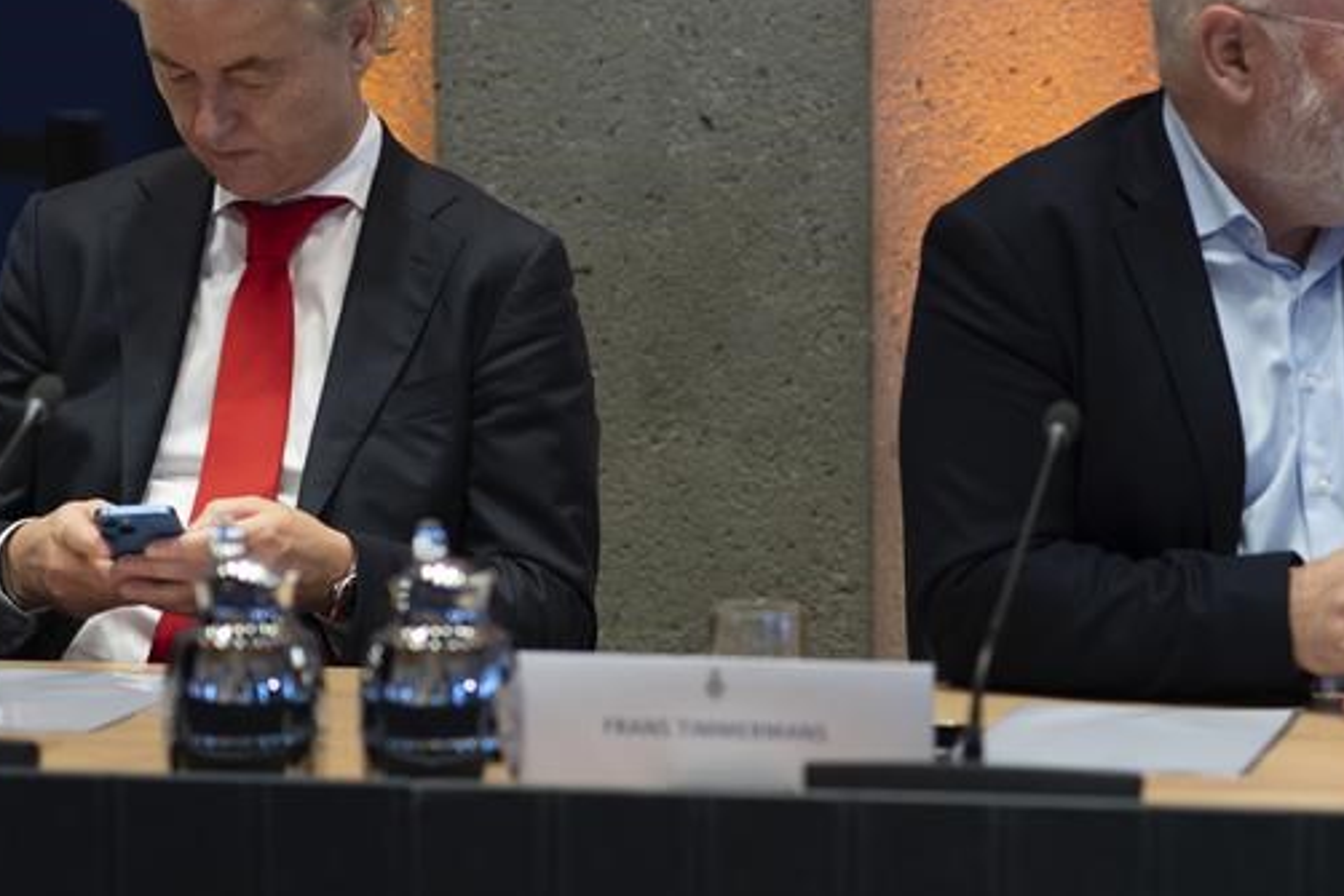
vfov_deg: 12.5
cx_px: 744
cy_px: 336
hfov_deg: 18.6
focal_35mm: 110
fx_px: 4108
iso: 640
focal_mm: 85
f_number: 1.8
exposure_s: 1/160
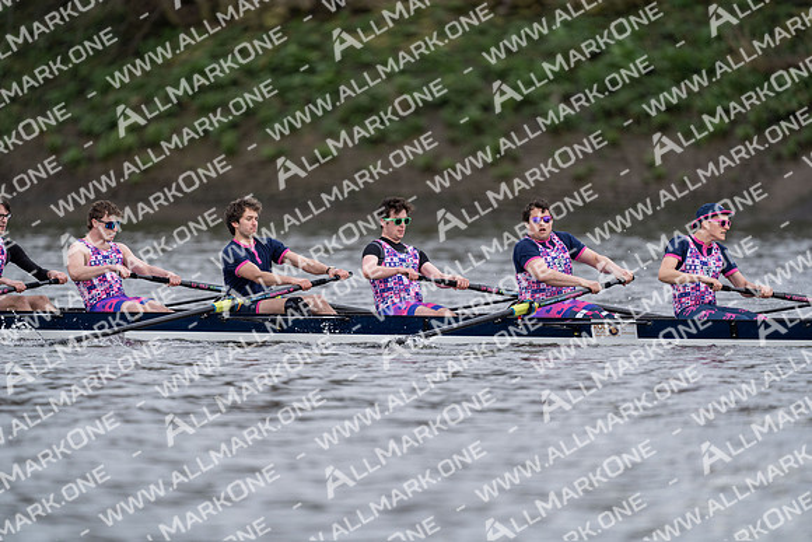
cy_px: 271
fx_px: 13536
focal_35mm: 600
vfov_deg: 2.3
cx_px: 406
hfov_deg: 3.4
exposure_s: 1/1250
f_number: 4
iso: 400
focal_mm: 600
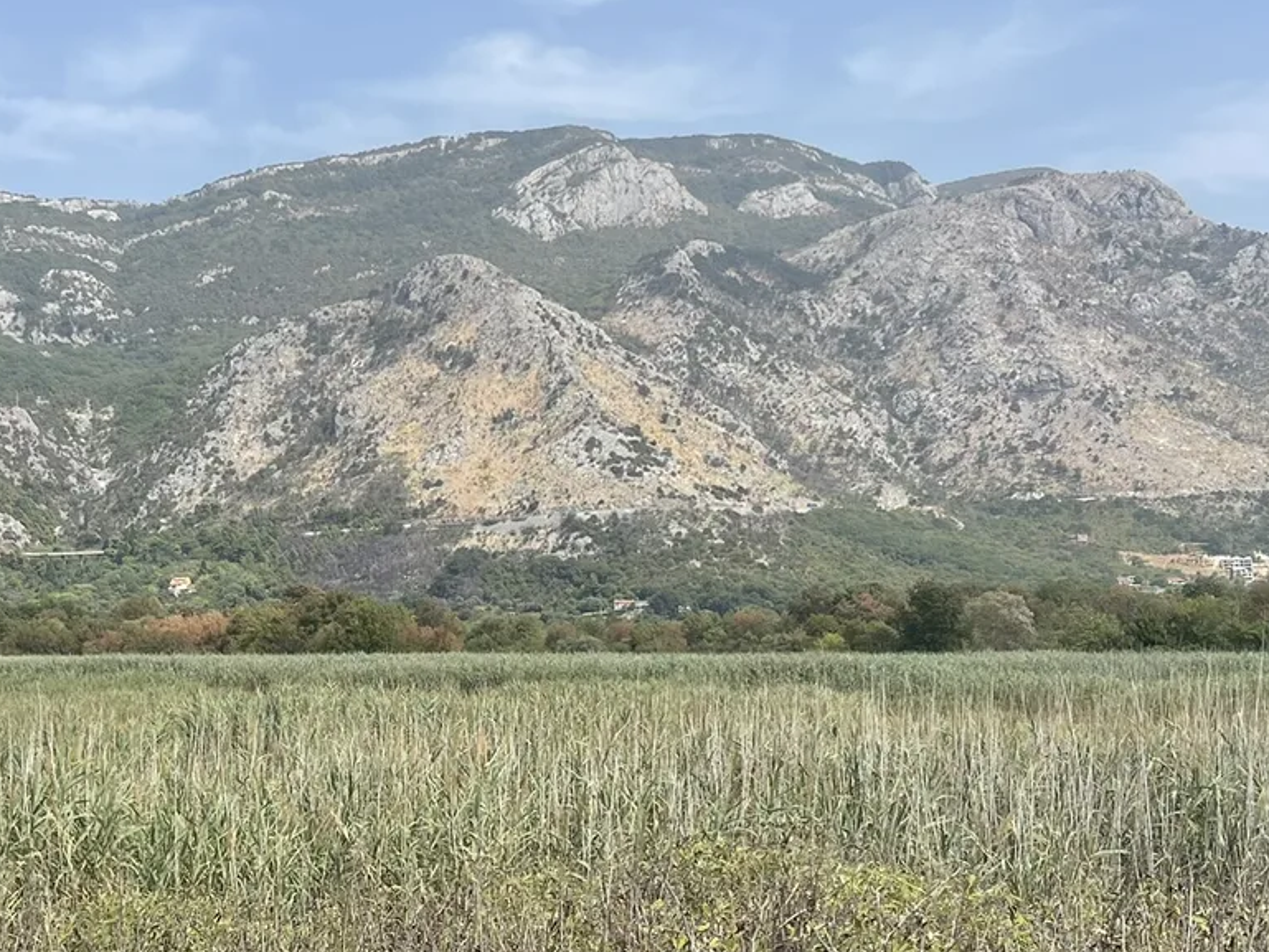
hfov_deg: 36.3
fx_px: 1907
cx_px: 378
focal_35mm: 52
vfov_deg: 27.9
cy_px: 592
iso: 32
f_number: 1.6
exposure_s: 1/3086
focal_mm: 5.1
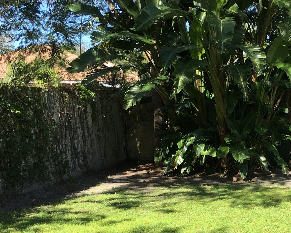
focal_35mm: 69
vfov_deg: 21.8
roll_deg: -0.7
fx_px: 594
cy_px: 198
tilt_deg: -8.8
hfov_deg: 26.6
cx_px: 262
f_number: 2.2
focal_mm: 4.15
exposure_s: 1/630
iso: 25
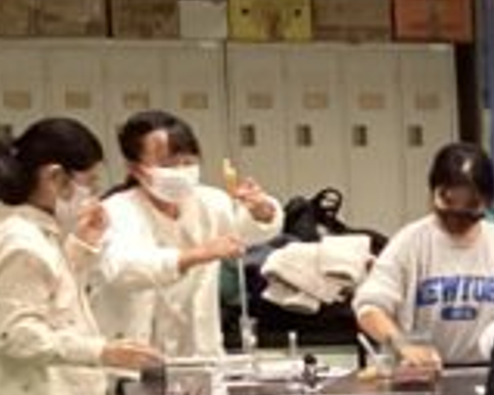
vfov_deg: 7.9
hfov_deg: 8.3
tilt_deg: -8.2
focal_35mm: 195
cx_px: 1519
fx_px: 2849
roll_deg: +0.1
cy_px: 457
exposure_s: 1/60
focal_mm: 3.3
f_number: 2.4
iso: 160
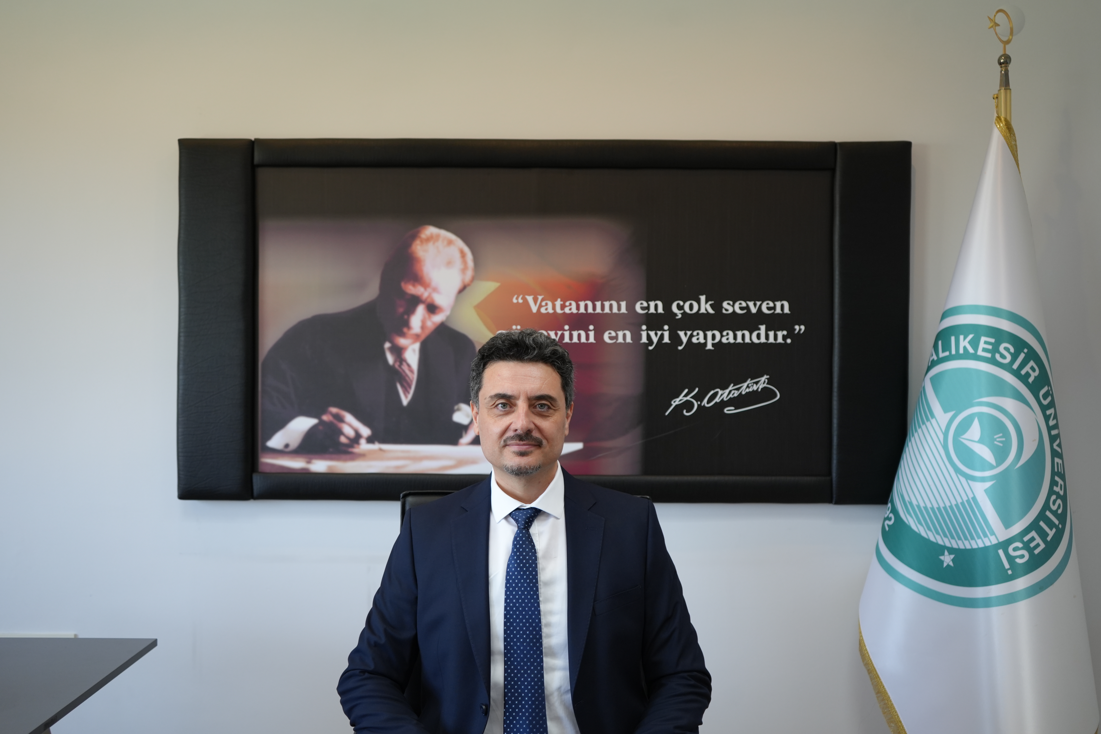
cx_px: 550
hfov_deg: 54.4
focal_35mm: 35
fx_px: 1070
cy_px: 367
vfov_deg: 37.9
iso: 800
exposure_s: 1/160
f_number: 4
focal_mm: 35
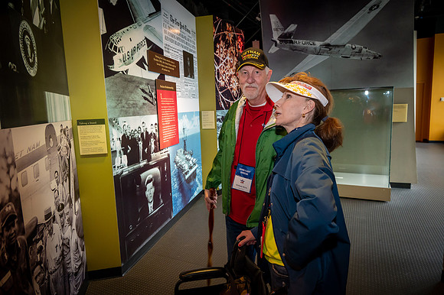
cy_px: 148
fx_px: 296
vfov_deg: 53.1
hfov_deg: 73.8
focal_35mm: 24
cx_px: 222
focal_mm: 24
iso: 3600
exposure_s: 1/50
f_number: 5.6
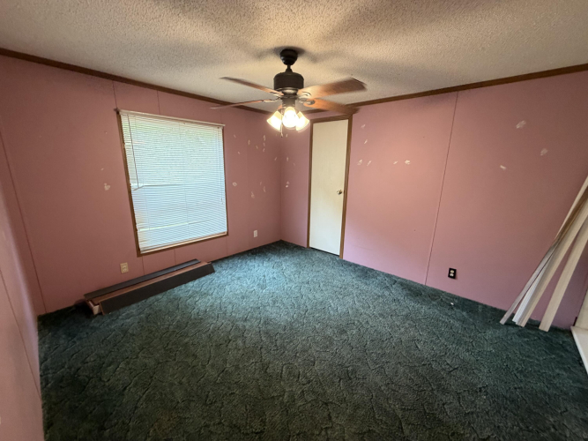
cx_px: 294
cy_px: 220
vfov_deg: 85.7
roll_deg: -1.8
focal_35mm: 14
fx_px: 238
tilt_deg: -14.2
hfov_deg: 102.1
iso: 250
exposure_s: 1/60
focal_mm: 2.22
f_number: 2.2
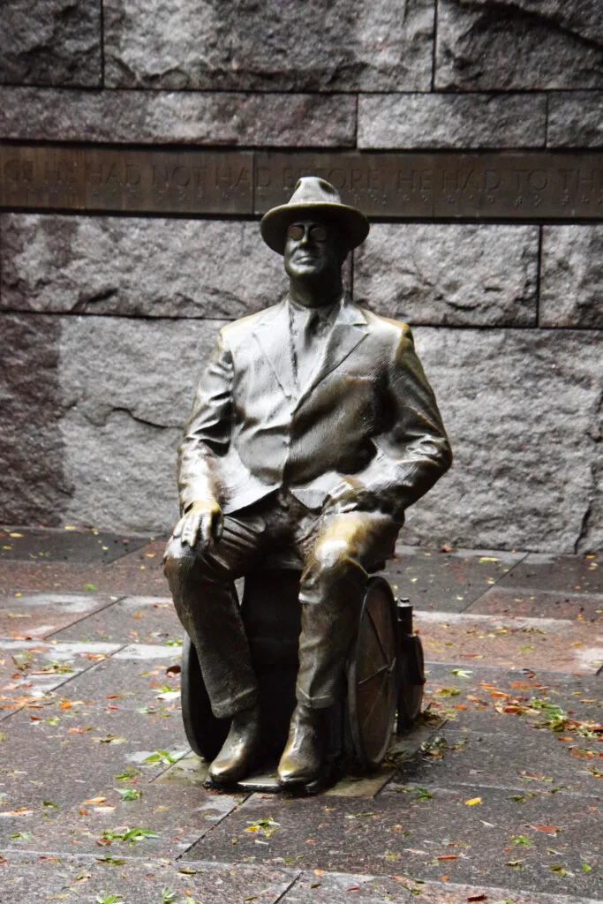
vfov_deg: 19.5
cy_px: 452
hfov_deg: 13.0
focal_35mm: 105
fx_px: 2637
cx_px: 302
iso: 5000
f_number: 4.5
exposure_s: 1/125
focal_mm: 70
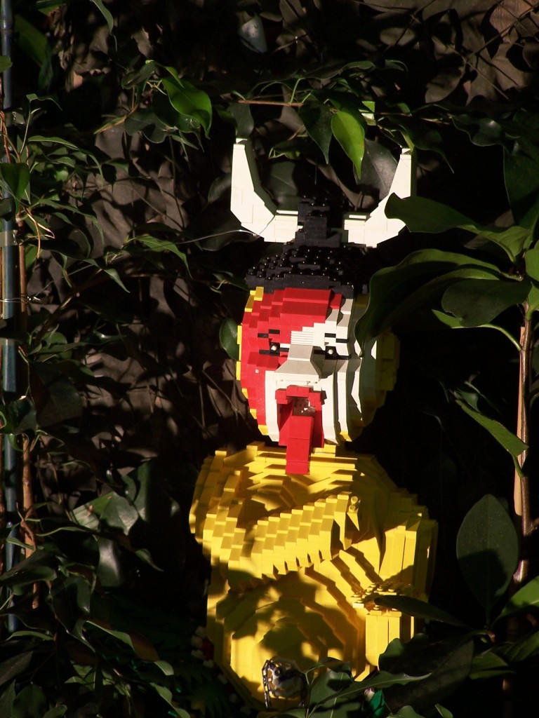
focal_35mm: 317
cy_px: 359
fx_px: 6581
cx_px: 270
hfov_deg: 4.7
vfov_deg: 6.3
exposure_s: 1/2
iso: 80
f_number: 3.6
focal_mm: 52.6
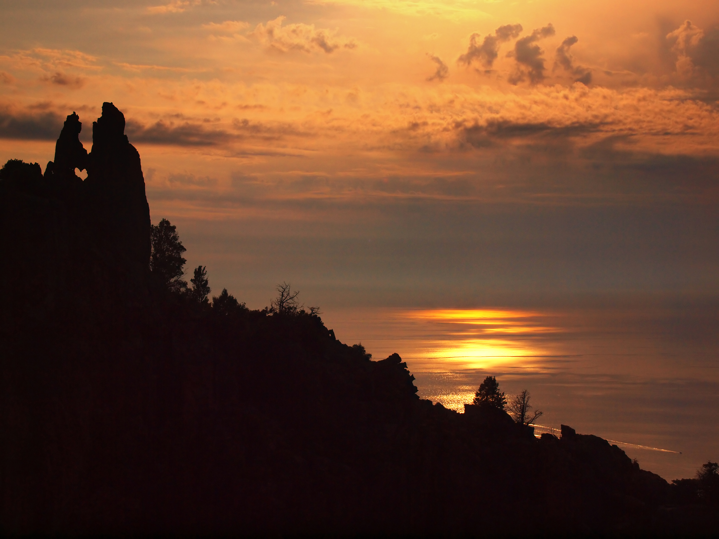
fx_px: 1579
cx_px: 360
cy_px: 270
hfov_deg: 25.7
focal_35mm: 76
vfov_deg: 19.4
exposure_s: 1/800
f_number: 11
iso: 200
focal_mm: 38
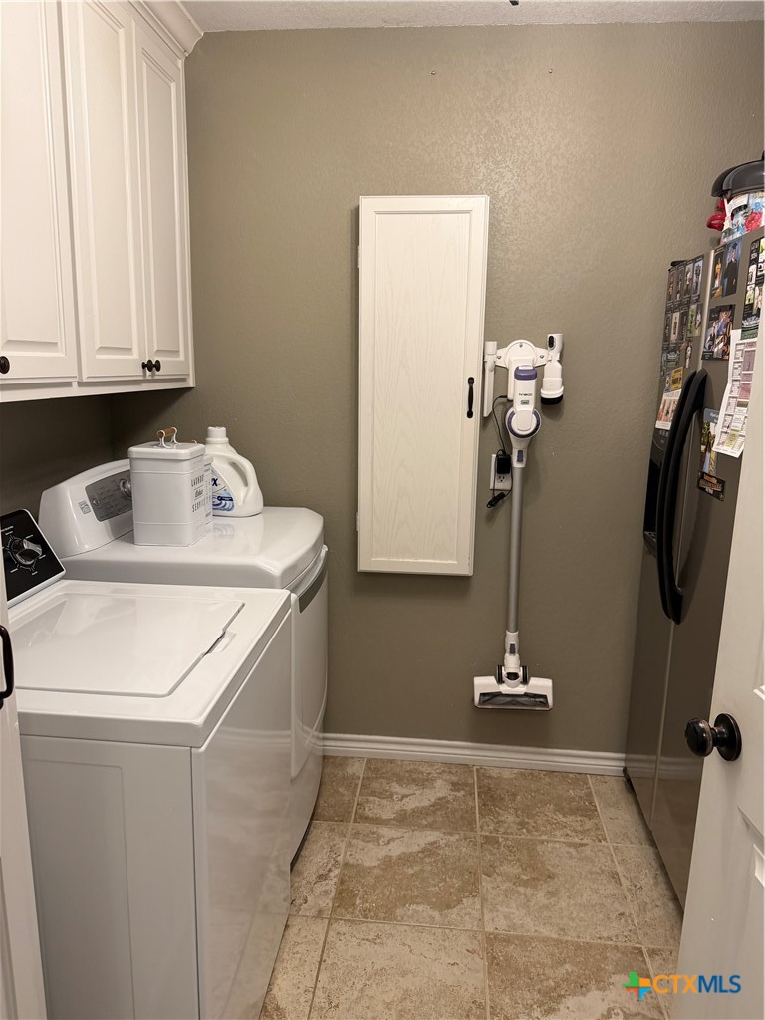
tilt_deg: -12.0
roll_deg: -1.8
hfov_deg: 56.8
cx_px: 382
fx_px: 707
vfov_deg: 71.6
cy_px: 510
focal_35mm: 24
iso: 160
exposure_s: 1/120
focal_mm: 6.76
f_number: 1.78
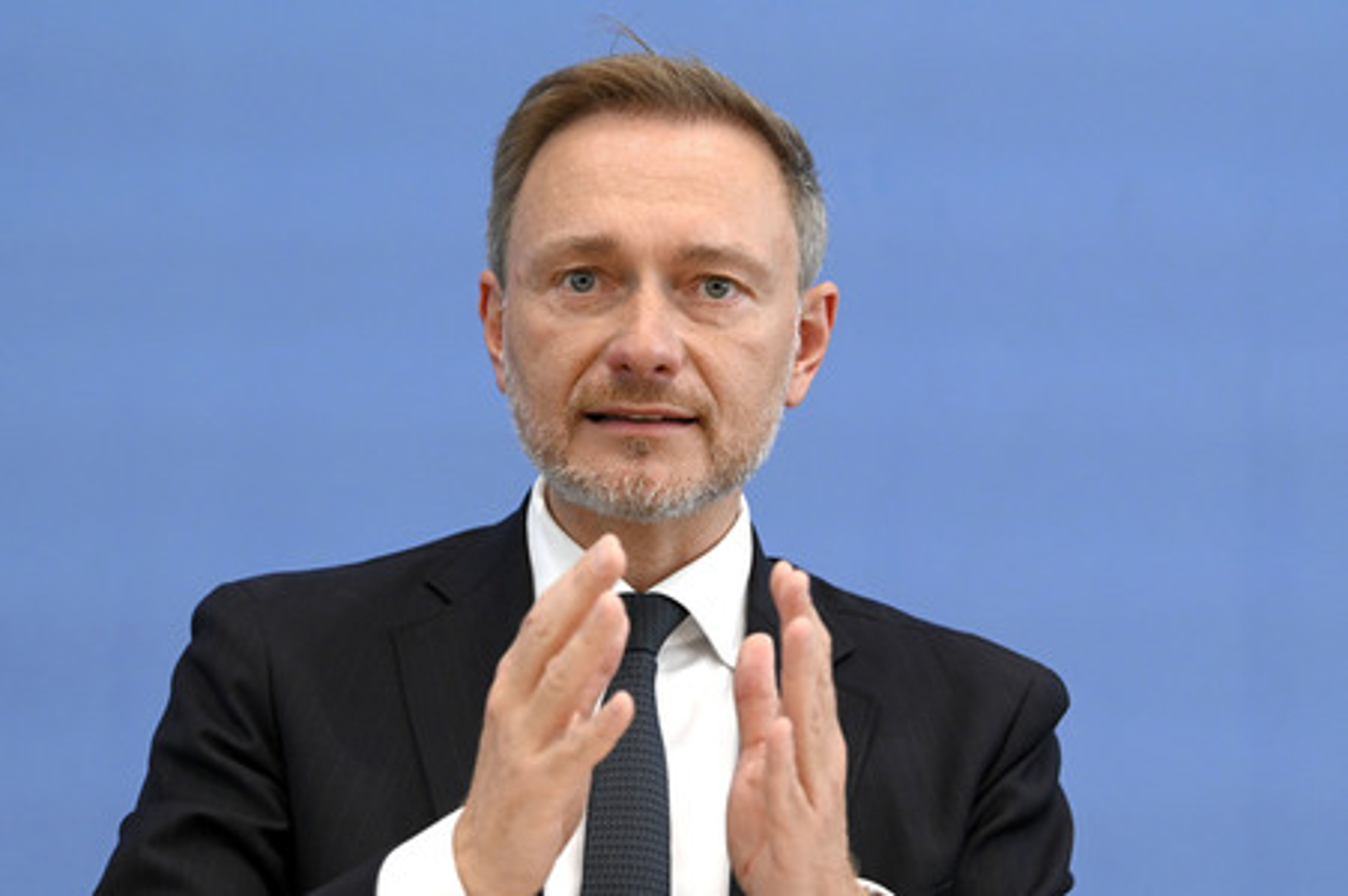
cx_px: 674
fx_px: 5051
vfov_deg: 10.1
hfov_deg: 15.2
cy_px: 448
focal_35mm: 135
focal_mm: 135
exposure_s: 1/800
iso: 3200
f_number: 5.6
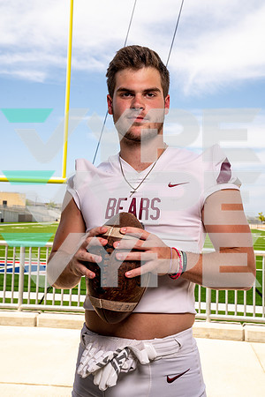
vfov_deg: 45.4
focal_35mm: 43
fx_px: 475
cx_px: 132
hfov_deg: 31.2
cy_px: 198
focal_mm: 43
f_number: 10
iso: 100
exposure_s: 1/125
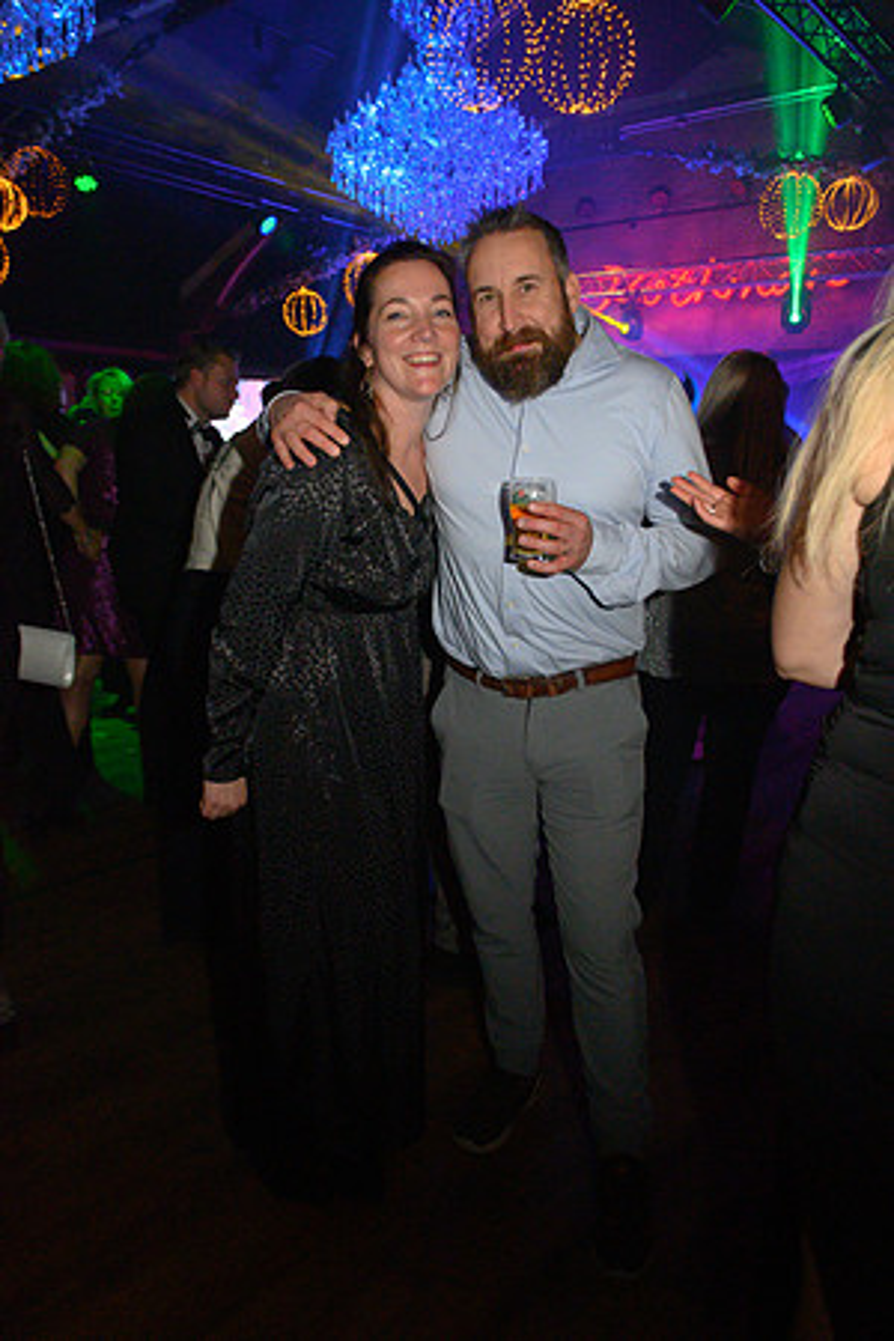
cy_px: 670
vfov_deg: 67.4
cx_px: 447
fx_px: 1006
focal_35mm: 27
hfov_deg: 47.9
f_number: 5.6
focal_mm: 18
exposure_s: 1/160
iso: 640
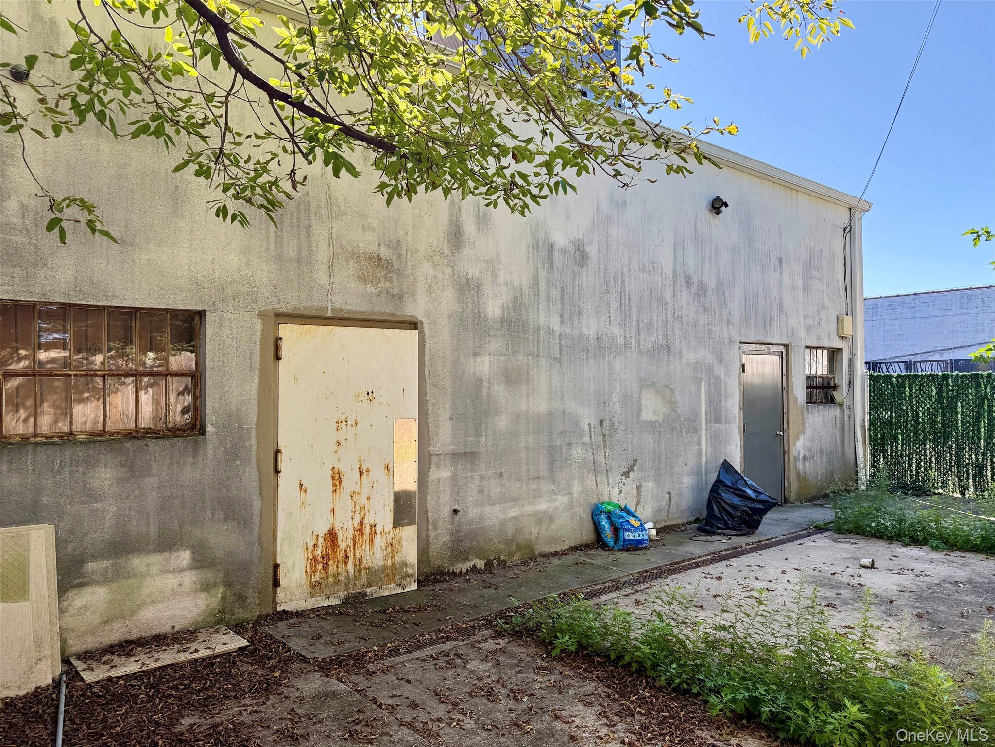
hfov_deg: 71.6
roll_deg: +1.1
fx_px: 690
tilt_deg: +1.3
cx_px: 498
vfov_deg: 56.8
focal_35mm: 24
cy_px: 374
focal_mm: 6.76
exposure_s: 1/612
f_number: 1.78
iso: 100
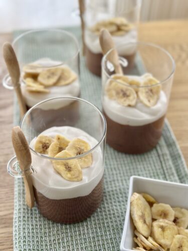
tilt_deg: -47.8
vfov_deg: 39.7
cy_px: 126
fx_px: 348
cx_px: 94
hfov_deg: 30.3
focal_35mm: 48
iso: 125
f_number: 1.78
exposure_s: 1/101
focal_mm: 6.86
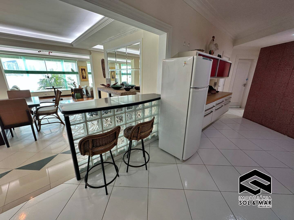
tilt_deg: -16.1
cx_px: 147
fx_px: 119
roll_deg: -1.4
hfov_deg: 102.1
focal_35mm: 14
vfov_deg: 85.7
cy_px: 110
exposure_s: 1/120
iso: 64
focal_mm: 2.22
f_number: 2.2
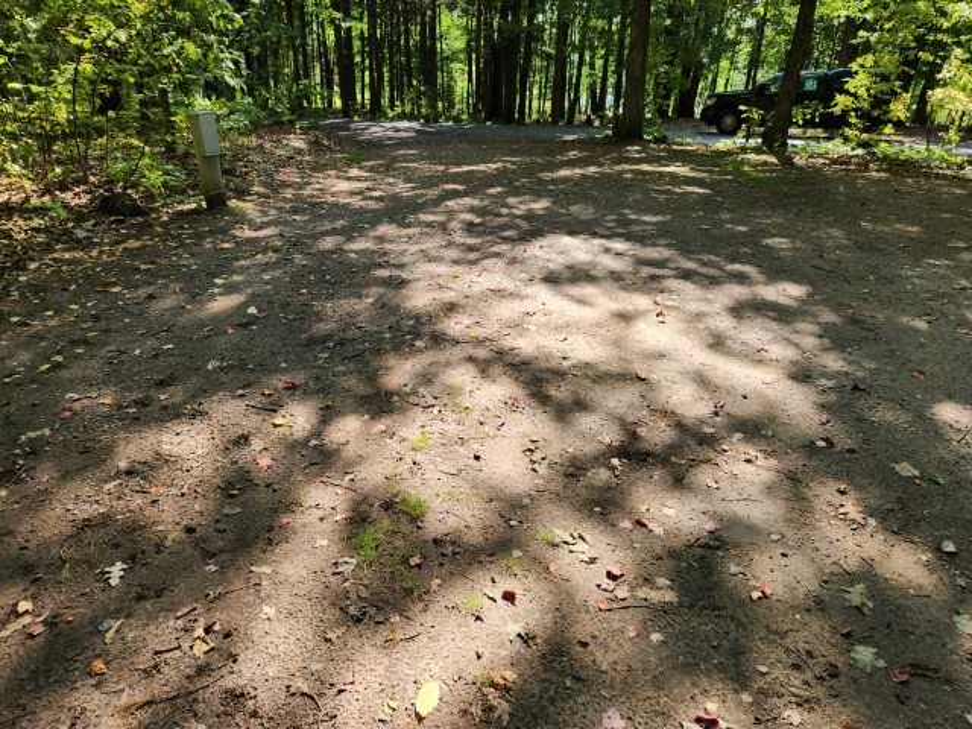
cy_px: 364
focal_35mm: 23
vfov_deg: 58.9
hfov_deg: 73.9
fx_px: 646
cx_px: 486
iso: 20
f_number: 1.8
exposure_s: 1/180
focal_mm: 5.4
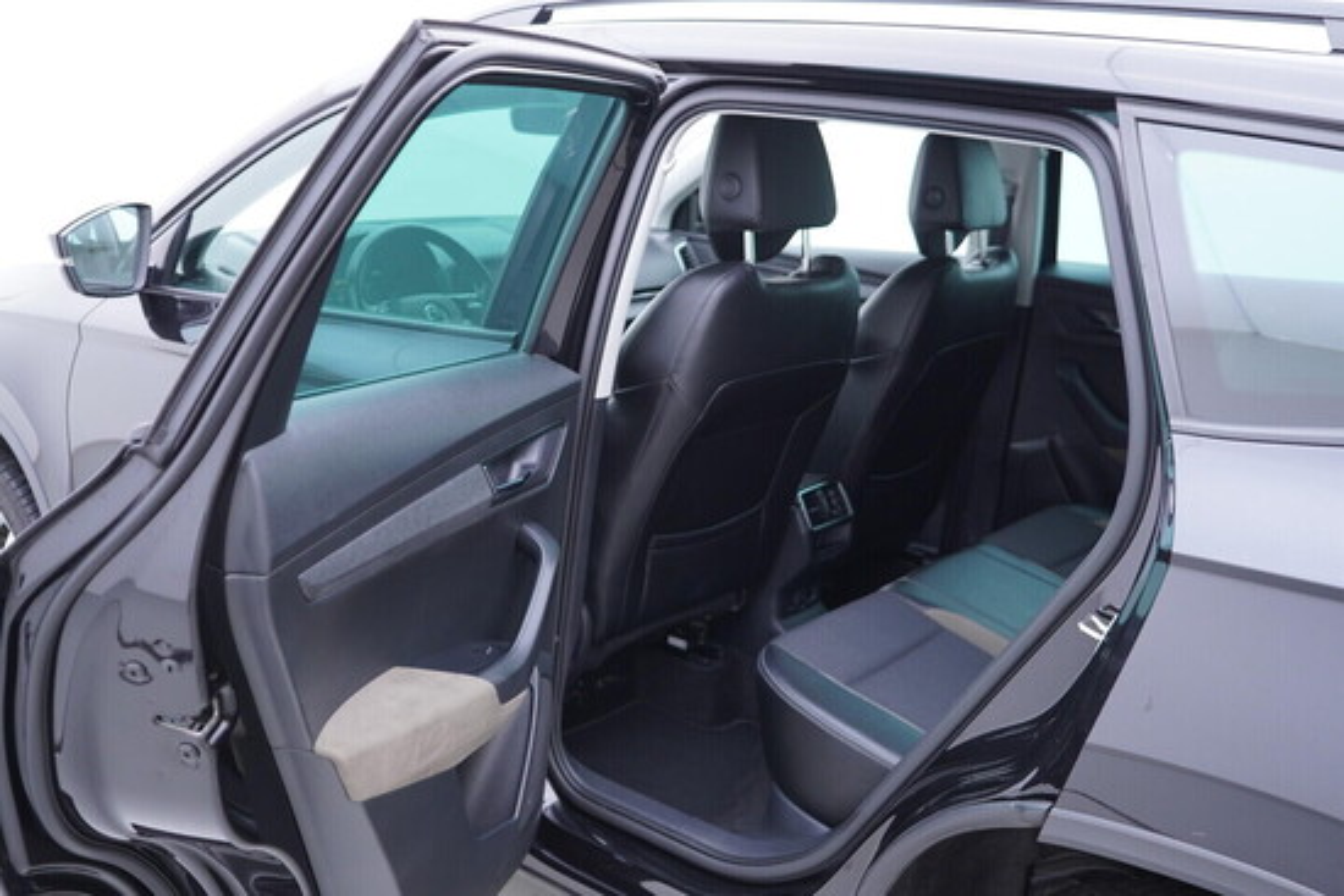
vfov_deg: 36.9
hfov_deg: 53.1
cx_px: 672
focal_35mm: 36
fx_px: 1344
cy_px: 448
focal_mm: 24
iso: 320
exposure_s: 1/40
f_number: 2.8
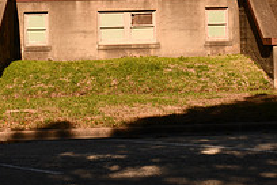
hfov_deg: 21.7
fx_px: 723
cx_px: 153
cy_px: -70
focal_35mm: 94
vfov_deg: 13.9
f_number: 18
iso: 100
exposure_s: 1/125
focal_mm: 22
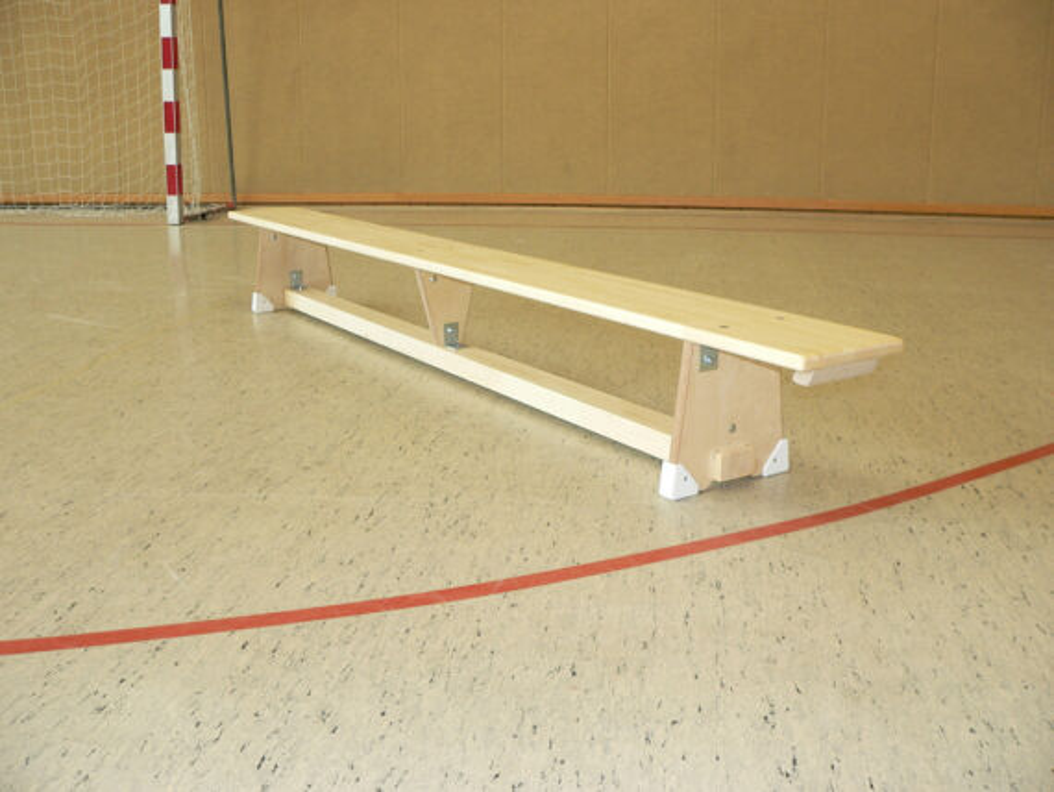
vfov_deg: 39.7
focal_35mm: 36
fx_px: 1097
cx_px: 527
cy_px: 396
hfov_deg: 51.3
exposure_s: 1/30
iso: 100
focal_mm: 6
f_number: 2.8
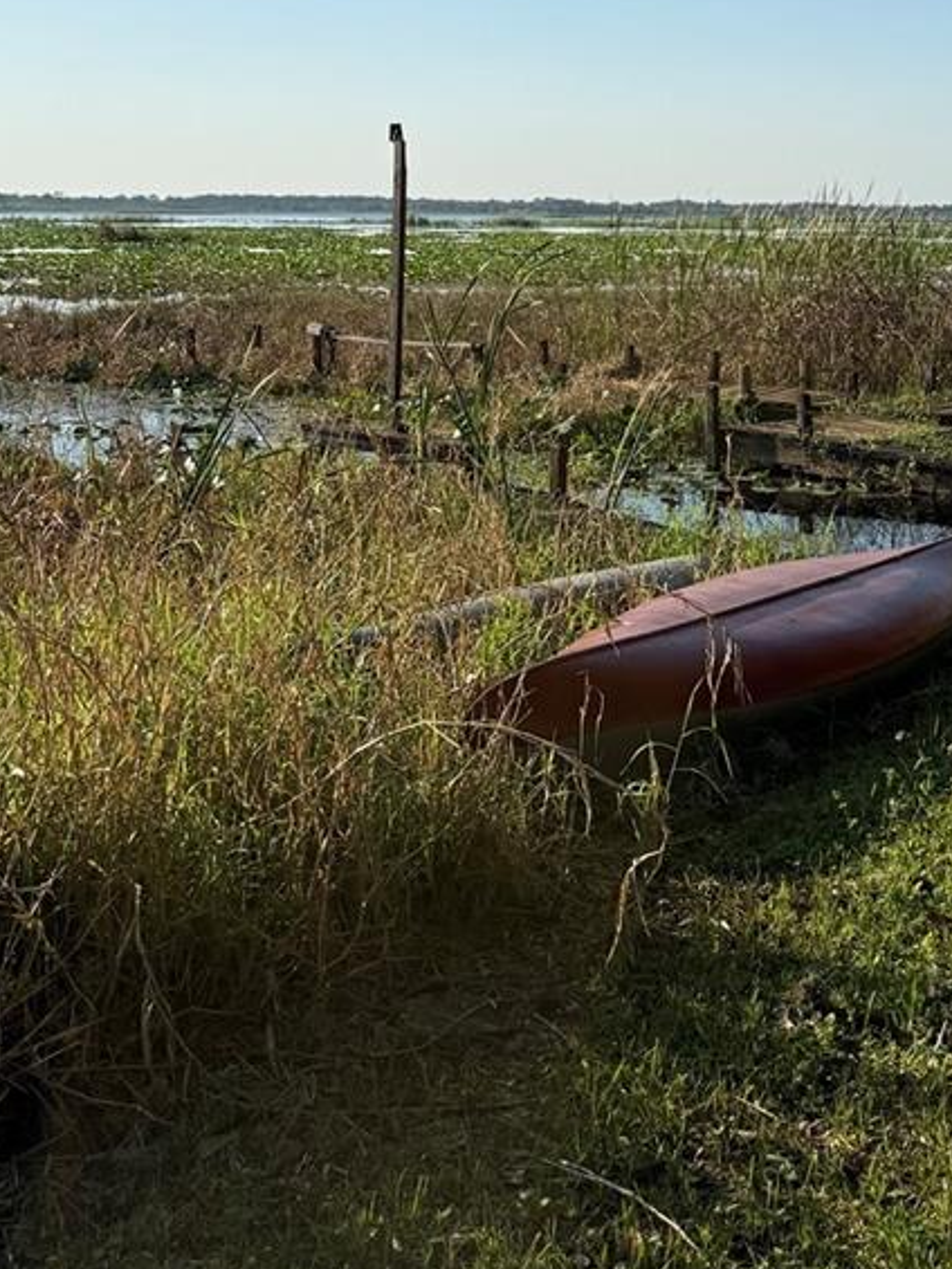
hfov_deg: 28.5
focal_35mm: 51
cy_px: 164
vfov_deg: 35.6
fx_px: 1869
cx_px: 534
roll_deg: -1.2
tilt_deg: +1.6
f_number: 1.78
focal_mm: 6.76
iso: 80
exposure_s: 1/6173
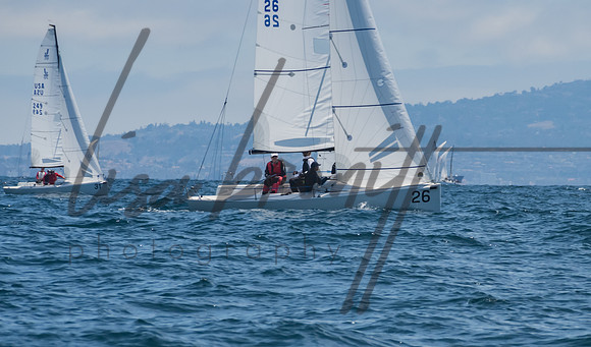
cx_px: 323
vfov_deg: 2.5
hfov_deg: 4.2
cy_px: 215
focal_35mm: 509
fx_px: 8063
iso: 640
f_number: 14
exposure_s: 1/1250
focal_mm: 300
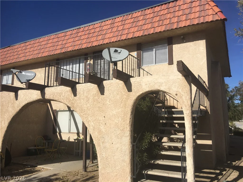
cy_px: 91
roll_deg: -0.9
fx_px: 204
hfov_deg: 61.7
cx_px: 122
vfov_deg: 48.2
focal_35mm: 29
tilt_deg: +8.6
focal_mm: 4.15
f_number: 2.2
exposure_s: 1/3344
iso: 25
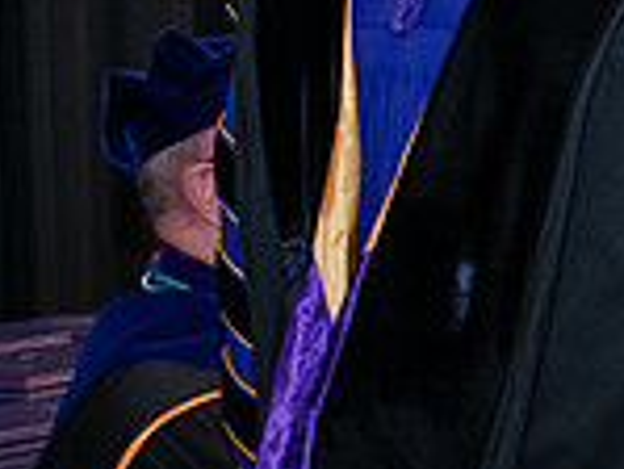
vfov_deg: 5.6
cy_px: -199
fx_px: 4727
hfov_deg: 7.3
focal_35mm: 262
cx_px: 1206
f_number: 5.6
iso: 2500
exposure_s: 1/200
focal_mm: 70
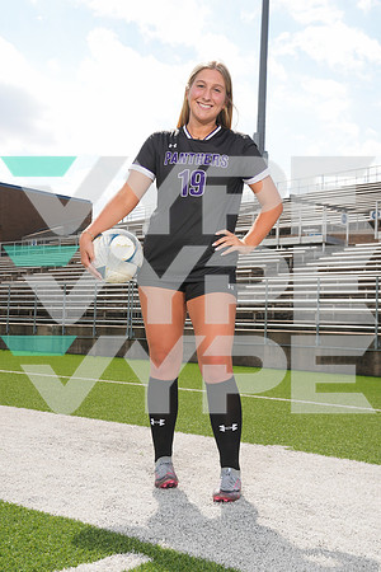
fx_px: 730
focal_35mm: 46
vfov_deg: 42.7
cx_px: 190
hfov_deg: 29.2
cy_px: 286
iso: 125
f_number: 9
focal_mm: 46
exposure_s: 1/200
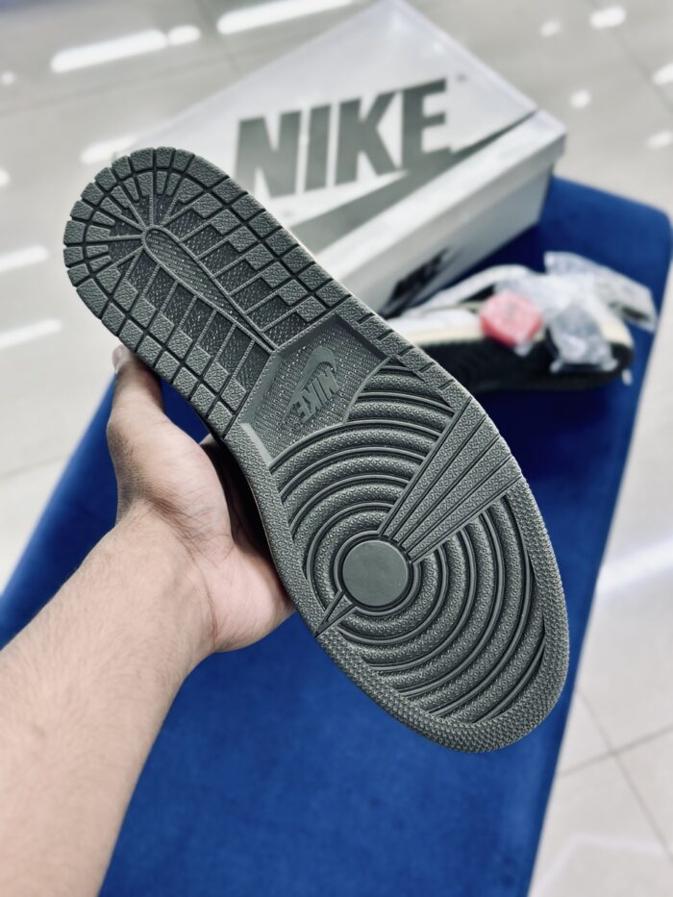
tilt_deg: -57.7
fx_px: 1244
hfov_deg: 30.3
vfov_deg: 39.7
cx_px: 336
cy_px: 448
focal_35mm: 48
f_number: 1.78
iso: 100
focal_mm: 6.86
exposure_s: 1/100
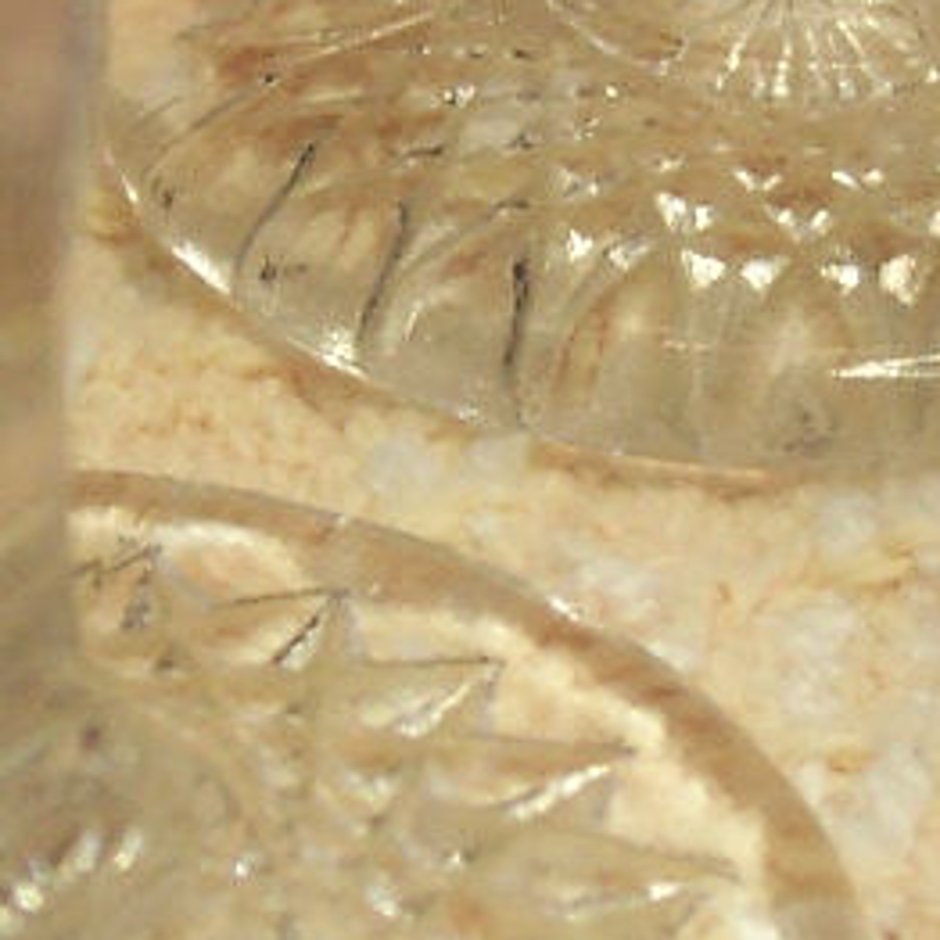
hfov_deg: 11.6
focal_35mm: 150
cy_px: 405
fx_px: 4608
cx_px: 689
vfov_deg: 11.6
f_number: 2.8
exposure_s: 1/60
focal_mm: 5.6
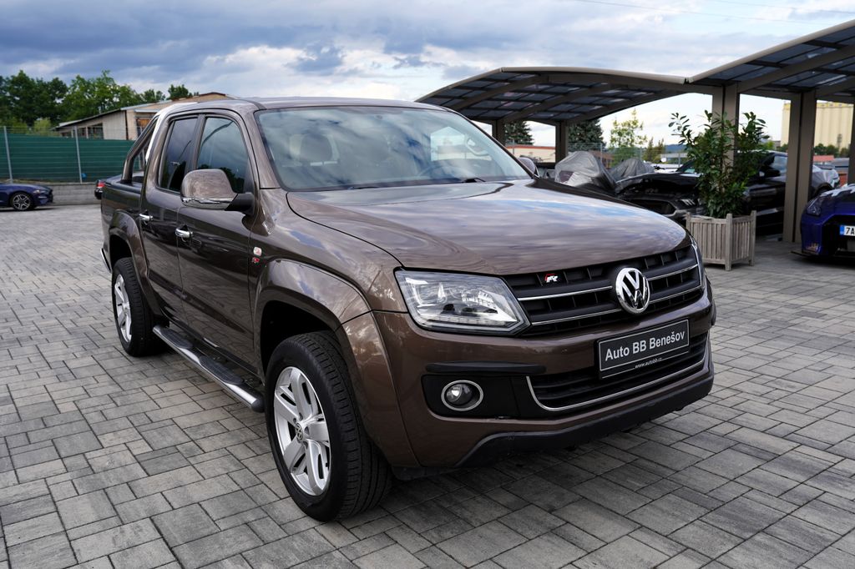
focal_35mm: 29
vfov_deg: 44.9
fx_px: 688
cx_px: 428
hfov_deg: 63.7
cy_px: 284
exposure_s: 1/125
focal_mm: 29
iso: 100
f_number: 5.6
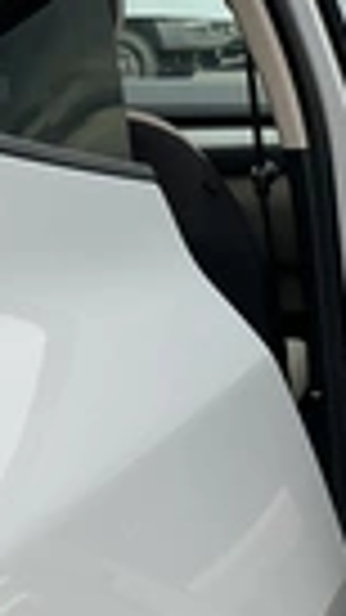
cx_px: 409
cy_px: 261
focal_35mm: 89
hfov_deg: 13.2
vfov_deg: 23.9
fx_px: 1453
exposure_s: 1/792
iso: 25
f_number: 1.8
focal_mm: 3
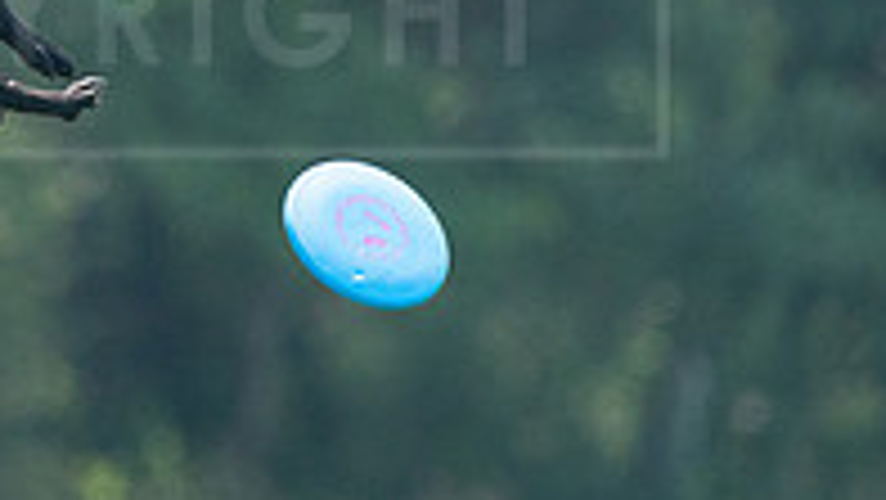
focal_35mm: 1854
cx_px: -72
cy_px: 88
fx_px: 43574
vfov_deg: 0.7
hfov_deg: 1.2
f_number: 6.3
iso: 4000
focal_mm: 600
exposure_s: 1/4000
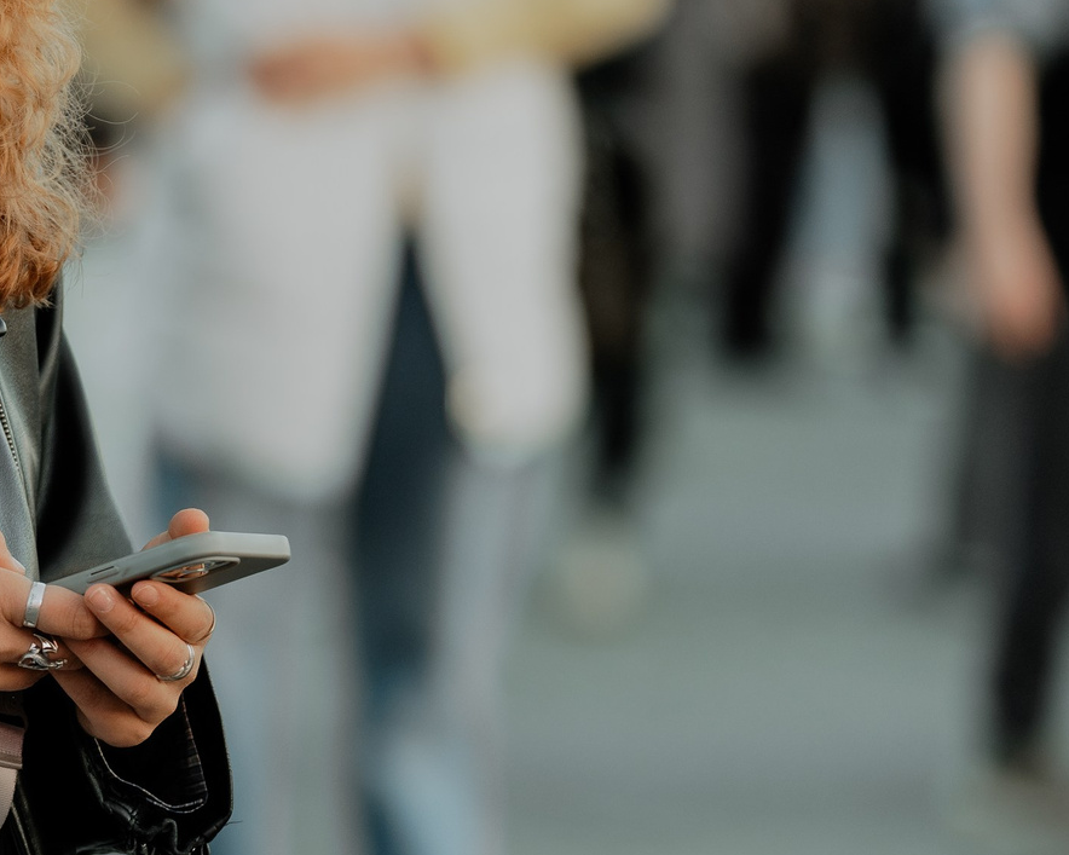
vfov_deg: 3.7
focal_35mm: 413
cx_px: 127
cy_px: 290
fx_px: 13065
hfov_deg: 4.7
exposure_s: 1/400
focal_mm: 152
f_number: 2.8
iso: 640
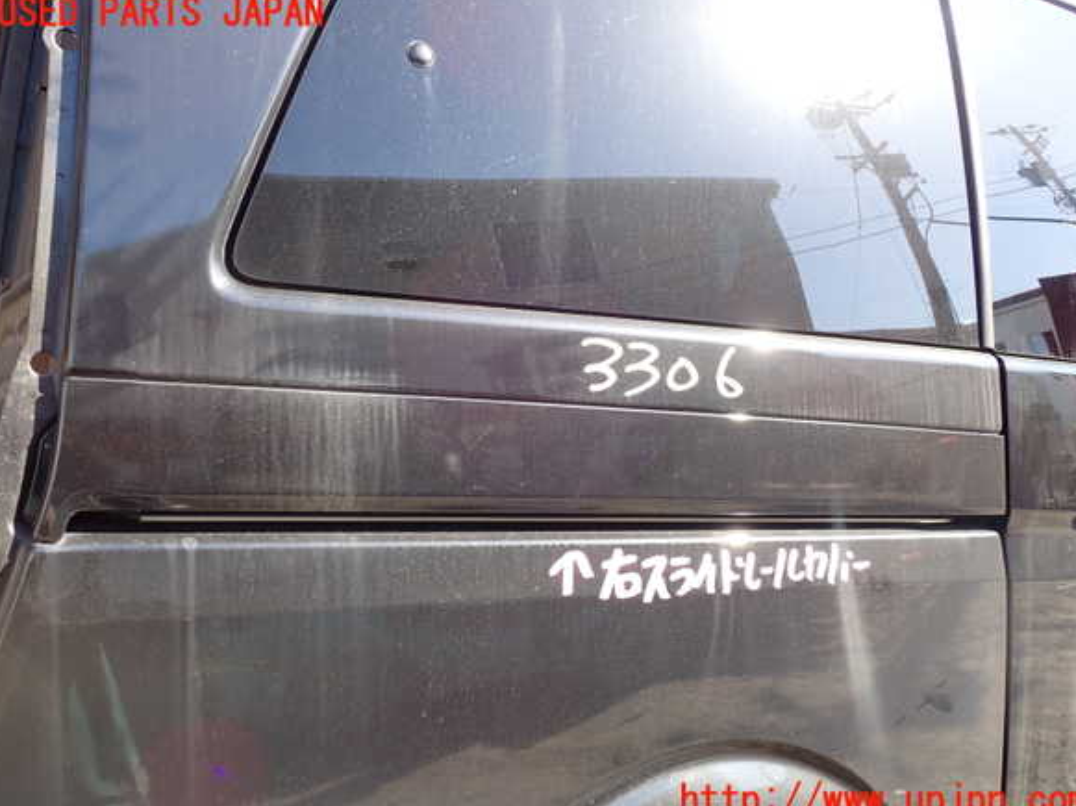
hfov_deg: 58.4
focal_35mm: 31
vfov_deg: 45.4
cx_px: 543
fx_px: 963
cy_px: 408
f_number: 3.2
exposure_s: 1/125
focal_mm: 5.4
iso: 100
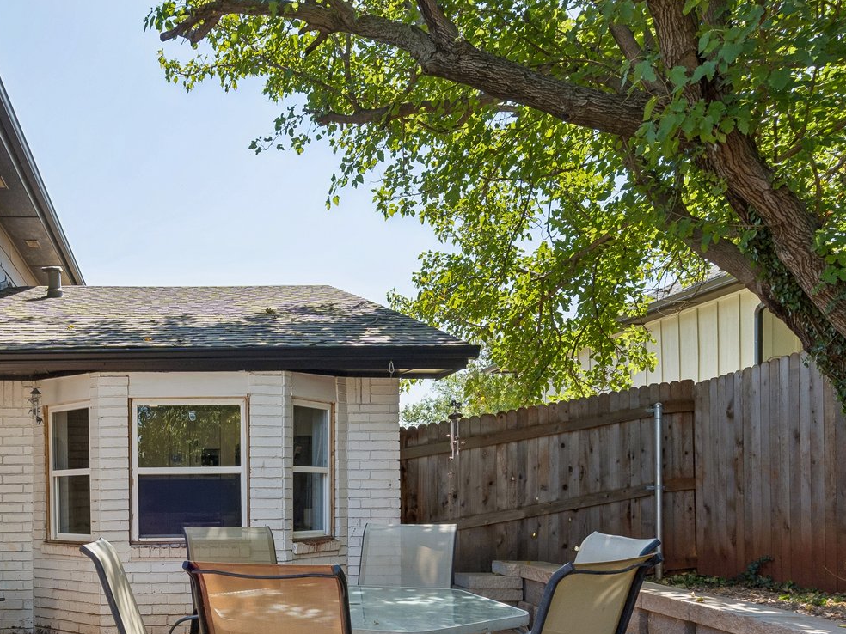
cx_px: 187
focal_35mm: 32
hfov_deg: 53.6
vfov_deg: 42.6
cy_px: 488
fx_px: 782
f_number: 8
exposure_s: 1/250
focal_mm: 16
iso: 200
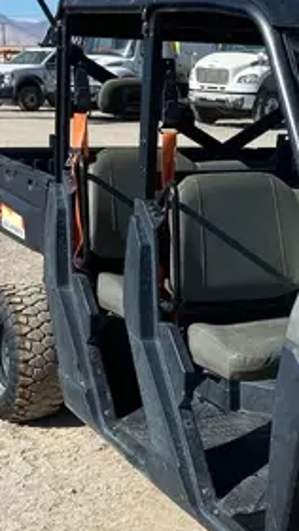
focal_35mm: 74
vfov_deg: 28.6
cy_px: 266
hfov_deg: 15.9
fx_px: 1043
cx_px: 320
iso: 32
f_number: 1.8
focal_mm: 4.25
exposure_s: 1/3401
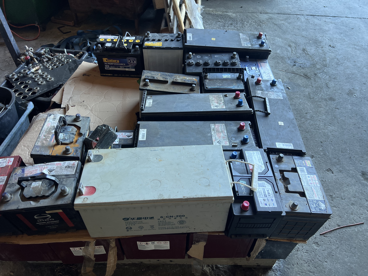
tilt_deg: -46.4
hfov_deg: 67.3
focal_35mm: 26
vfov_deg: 53.1
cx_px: 184
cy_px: 138
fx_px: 276
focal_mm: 5.7
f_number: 1.5
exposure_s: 1/102
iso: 125
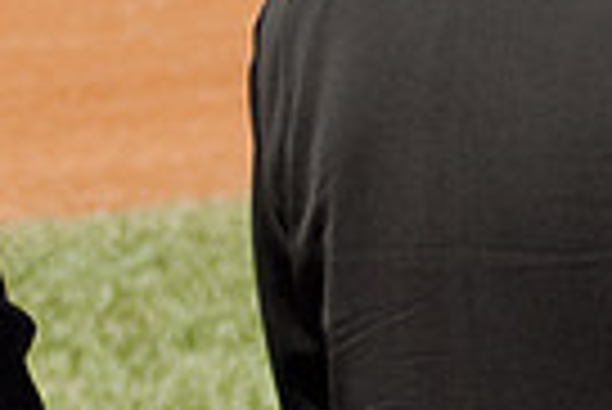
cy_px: 257
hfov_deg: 1.3
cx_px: -181
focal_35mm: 1569
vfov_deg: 0.9
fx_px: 26701
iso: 320
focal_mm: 180
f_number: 7.1
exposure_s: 1/800
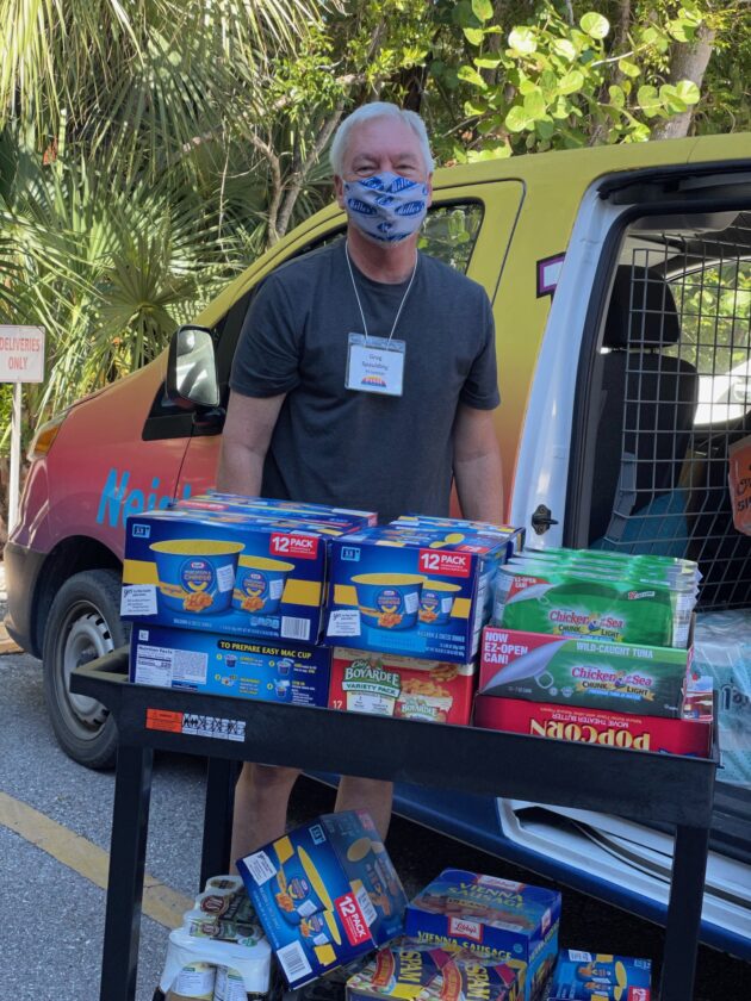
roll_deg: -3.5
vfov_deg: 36.8
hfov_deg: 28.0
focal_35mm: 52
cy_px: 500
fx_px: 1504
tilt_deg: -7.6
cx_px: 376
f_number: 2
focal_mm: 6
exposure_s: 1/122
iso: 32
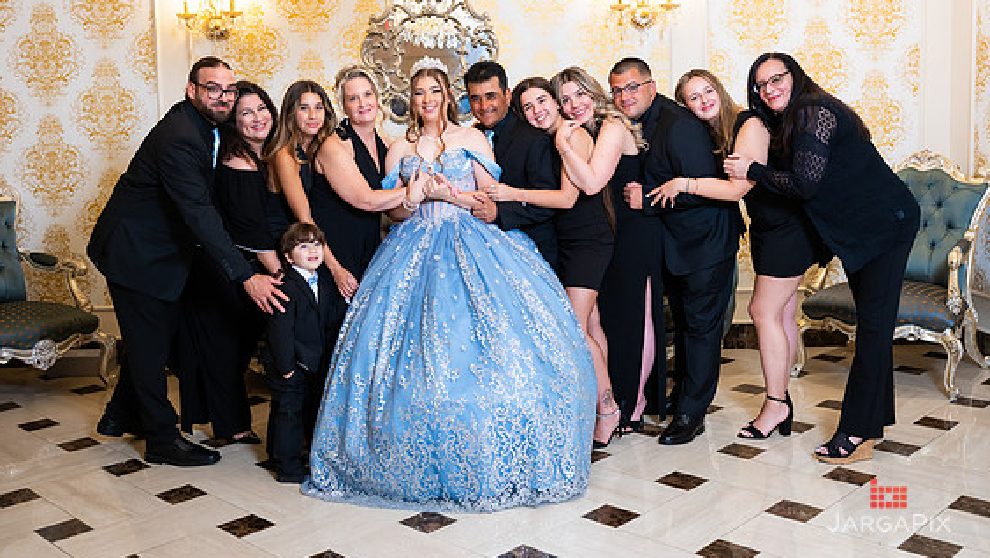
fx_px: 972
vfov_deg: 31.9
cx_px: 456
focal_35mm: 37
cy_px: 219
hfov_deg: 53.9
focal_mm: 31.5
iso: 1000
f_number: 4
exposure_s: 1/160
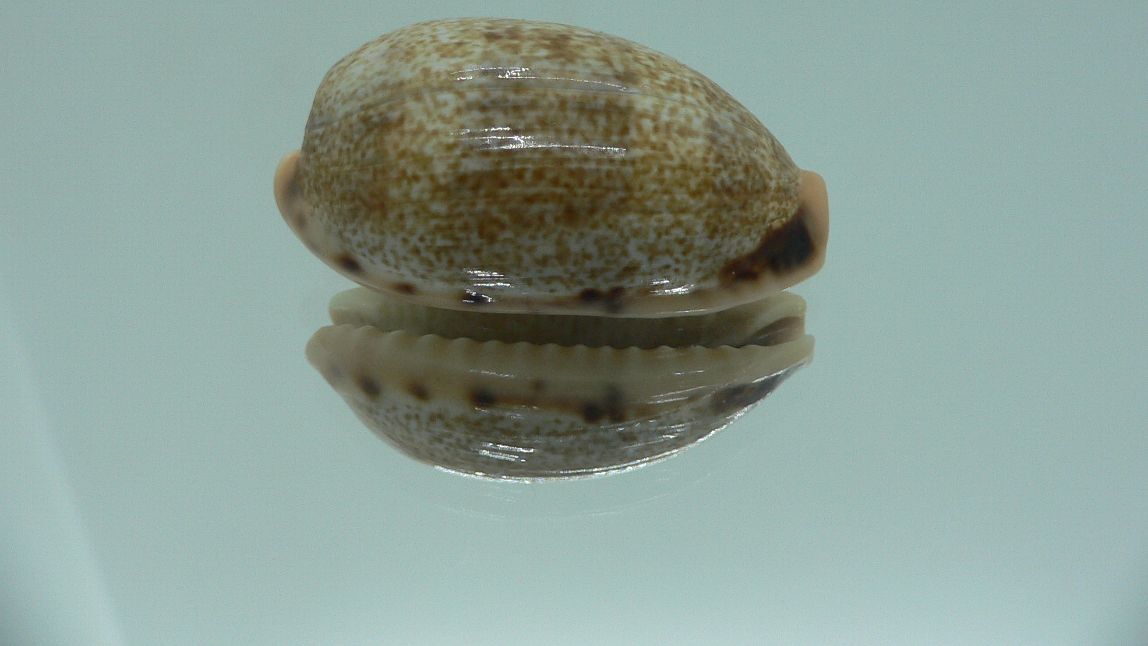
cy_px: 221
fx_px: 1187
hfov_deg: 51.6
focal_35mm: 39
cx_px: 570
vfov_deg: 30.2
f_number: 2.8
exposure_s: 1/60
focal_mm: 4.6
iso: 100
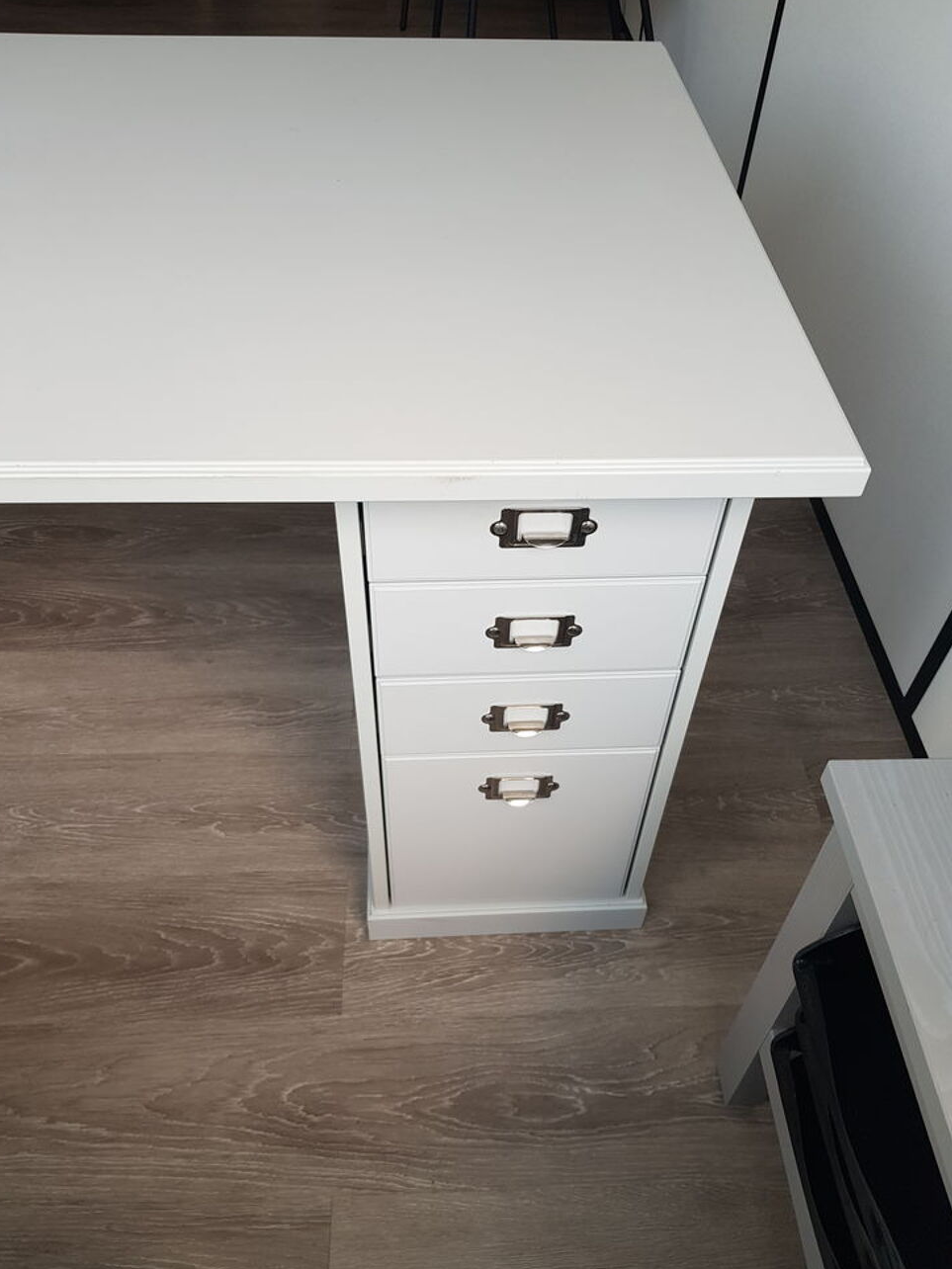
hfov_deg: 51.4
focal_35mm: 27
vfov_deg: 65.3
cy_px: 649
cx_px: 468
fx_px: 990
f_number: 1.7
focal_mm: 4.2
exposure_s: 1/60
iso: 50
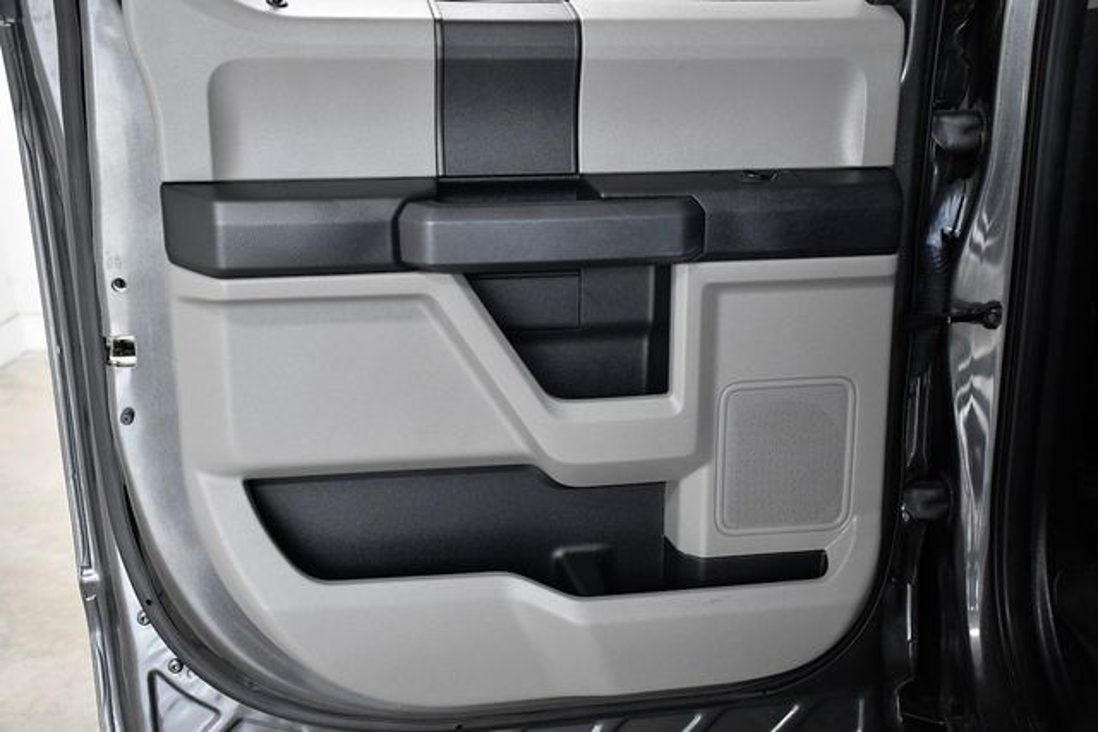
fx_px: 1373
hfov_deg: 43.6
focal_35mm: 45
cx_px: 549
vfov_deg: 29.9
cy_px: 366
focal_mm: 30
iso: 2500
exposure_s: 1/500
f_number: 4
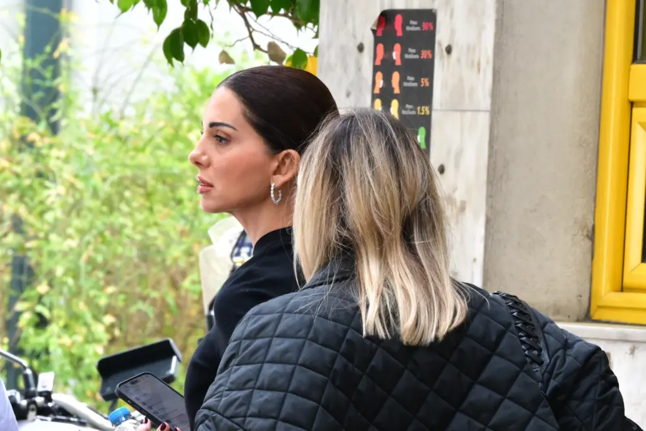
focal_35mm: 247
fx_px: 4433
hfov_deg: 8.3
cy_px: 216
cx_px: 323
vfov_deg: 5.6
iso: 2500
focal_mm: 165
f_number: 11
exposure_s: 1/320
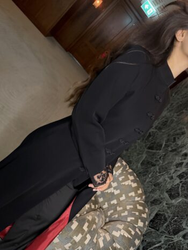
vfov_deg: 71.6
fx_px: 174
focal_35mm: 24
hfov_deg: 56.8
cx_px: 94
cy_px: 125
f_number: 1.78
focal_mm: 6.76
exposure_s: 1/43
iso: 800
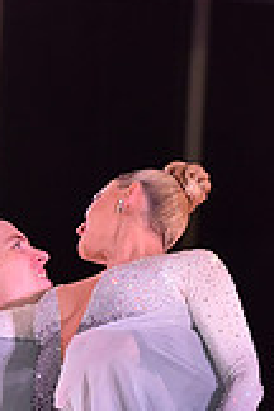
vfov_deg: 3.4
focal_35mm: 610
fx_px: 6964
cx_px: -6
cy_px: 680
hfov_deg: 2.3
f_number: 5
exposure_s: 1/320
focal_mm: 170
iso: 2500
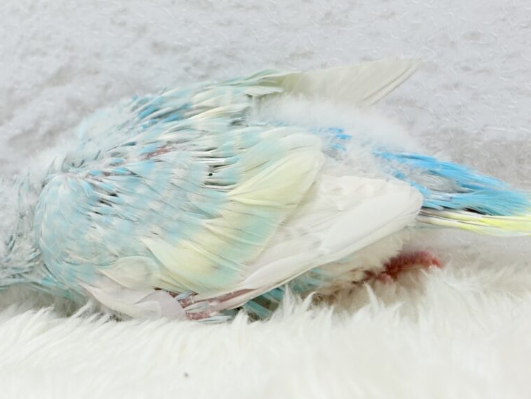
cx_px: 127
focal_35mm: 83
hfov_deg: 23.3
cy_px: 149
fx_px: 1273
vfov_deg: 17.8
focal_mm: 5.96
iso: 32
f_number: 1.6
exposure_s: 1/50
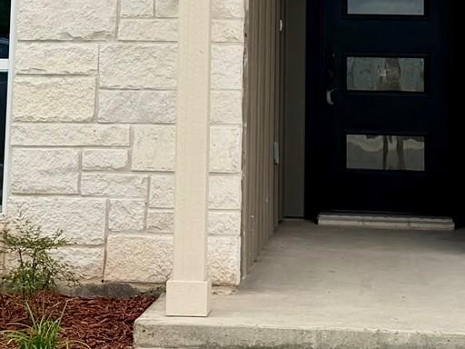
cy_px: -90
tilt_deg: +6.8
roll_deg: -0.3
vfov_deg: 14.8
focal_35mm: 96
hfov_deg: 20.4
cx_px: 254
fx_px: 1290
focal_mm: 6.76
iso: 80
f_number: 1.78
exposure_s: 1/6173
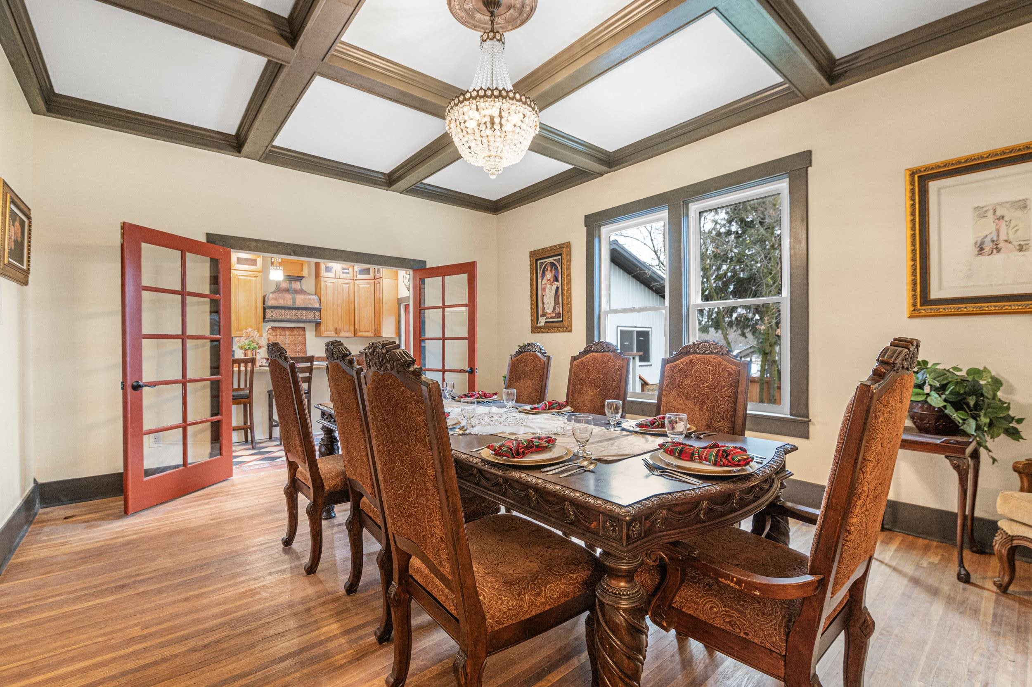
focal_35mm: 15
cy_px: 344
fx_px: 430
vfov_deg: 77.2
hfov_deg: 100.4
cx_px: 516
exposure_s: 1/15
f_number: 5
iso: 1600
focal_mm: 15
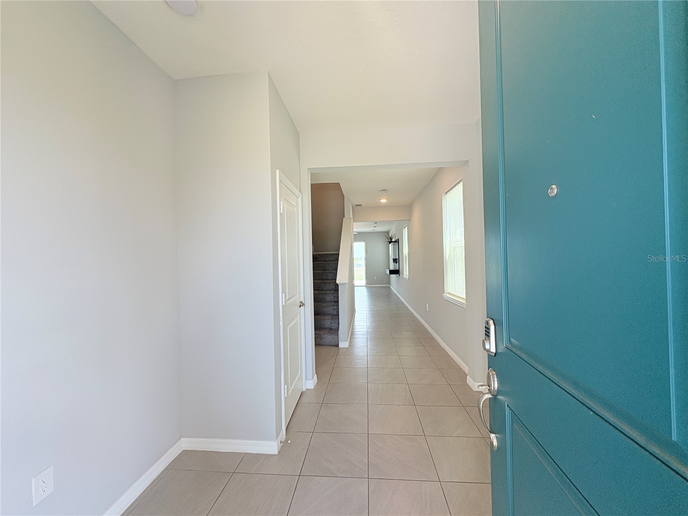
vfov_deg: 85.7
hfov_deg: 102.1
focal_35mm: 14
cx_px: 344
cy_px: 258
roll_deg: +1.3
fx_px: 278
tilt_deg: +0.8
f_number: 2.2
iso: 64
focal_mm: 2.22
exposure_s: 1/139
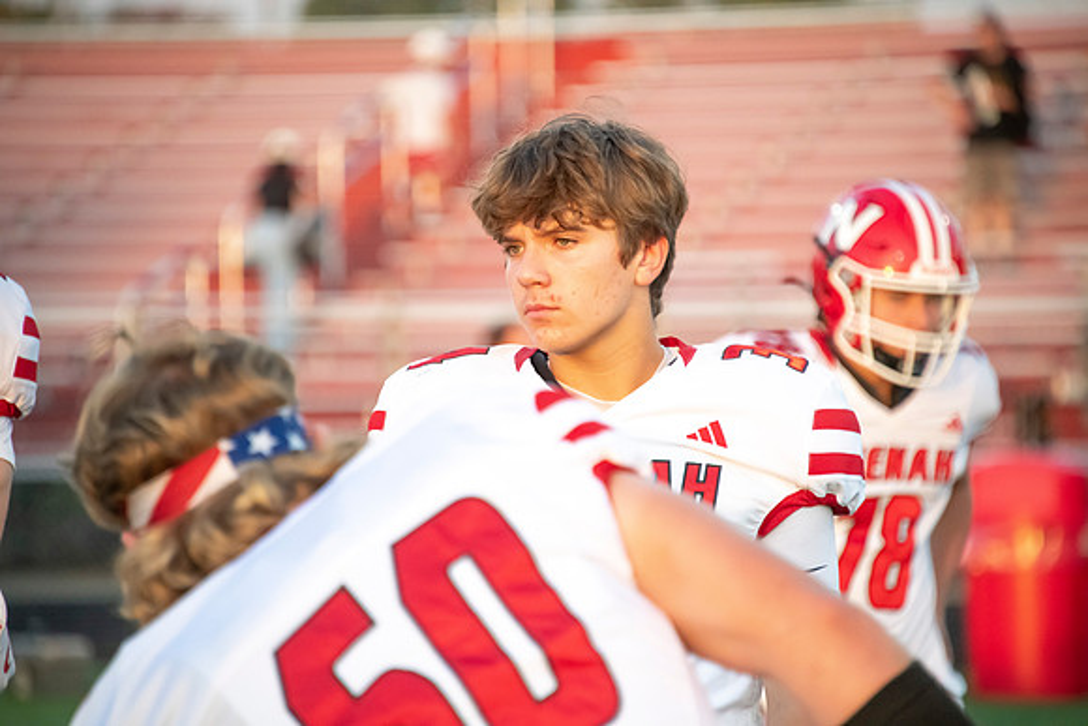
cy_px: 363
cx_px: 544
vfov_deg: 4.6
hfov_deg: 6.9
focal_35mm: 300
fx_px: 9068
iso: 4000
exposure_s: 1/2500
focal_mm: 300
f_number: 5.6
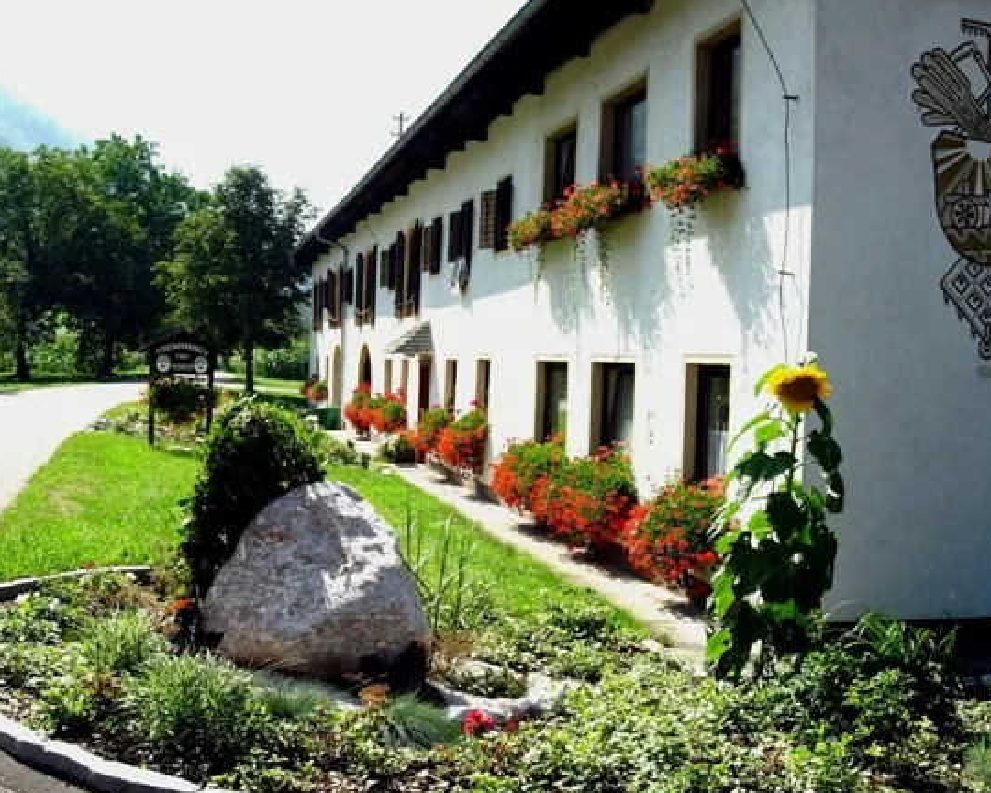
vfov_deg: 34.1
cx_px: 488
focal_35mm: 44
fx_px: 1291
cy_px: 408
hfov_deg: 42.0
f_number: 4.8
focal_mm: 7.8
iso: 79
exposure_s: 1/470
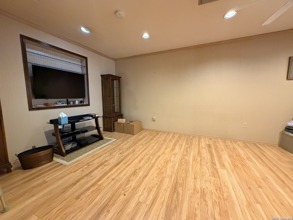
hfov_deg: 102.1
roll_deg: +0.9
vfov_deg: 85.7
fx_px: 119
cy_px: 110
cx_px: 146
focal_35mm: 14
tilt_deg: -6.0
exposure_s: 1/60
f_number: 2.2
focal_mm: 2.22
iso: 1000
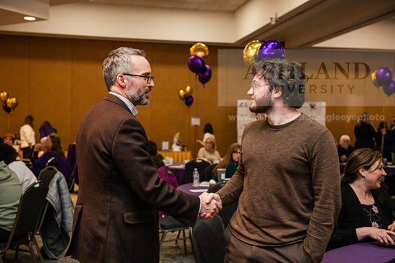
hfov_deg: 39.6
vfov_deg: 27.0
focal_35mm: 50
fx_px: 549
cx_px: 198
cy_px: 132
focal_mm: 50
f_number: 3.5
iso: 2000
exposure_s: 1/200
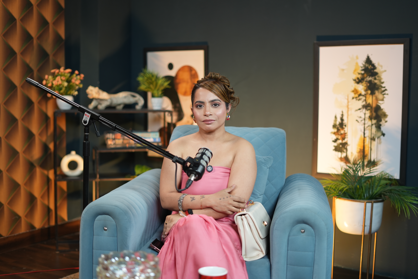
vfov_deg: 27.0
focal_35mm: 50
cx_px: 209
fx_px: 581
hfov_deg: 39.6
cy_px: 140
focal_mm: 50
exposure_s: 1/100
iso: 400
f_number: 1.8
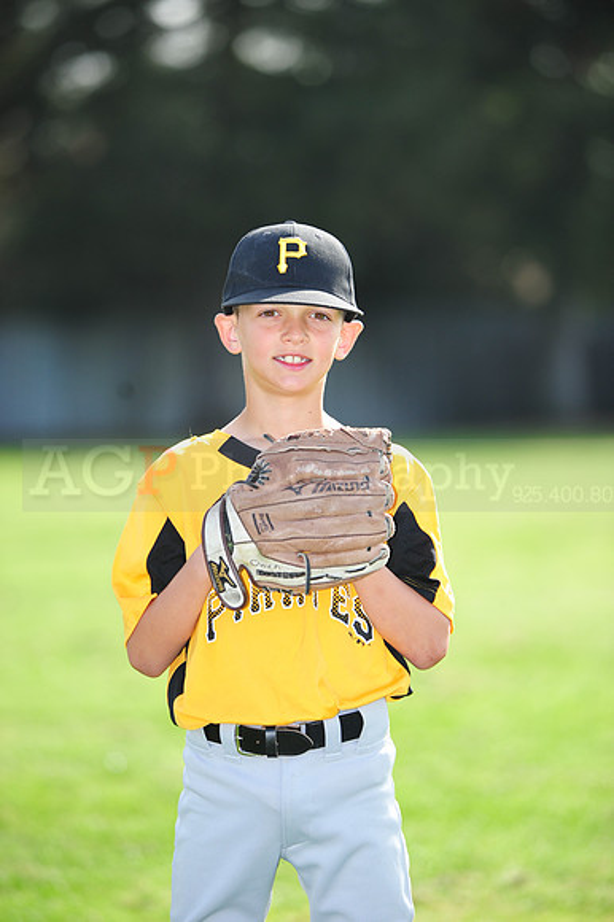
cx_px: 307
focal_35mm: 200
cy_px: 461
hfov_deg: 6.9
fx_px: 5122
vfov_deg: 10.3
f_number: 4.5
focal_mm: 200
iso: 400
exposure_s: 1/1000
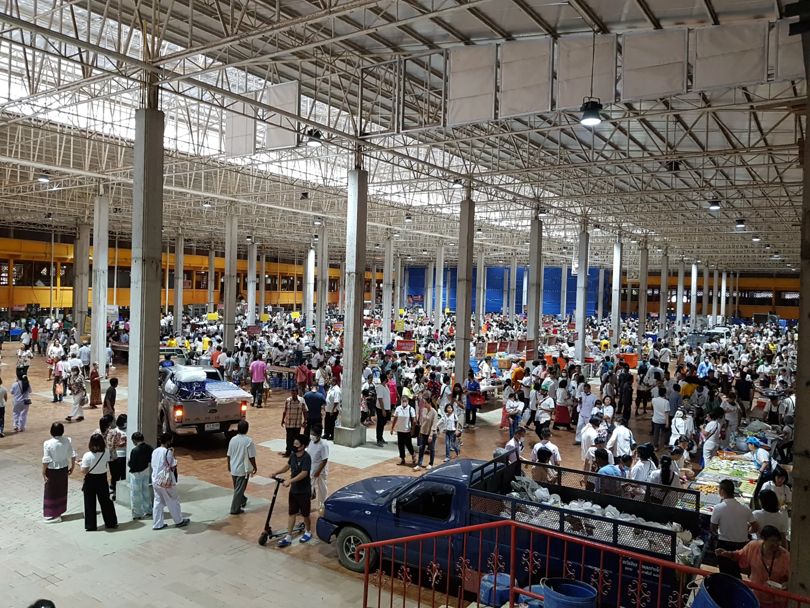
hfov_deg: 67.3
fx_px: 608
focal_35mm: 26
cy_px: 304
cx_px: 405
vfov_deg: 53.1
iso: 200
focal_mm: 4.2
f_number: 1.7
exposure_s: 1/60
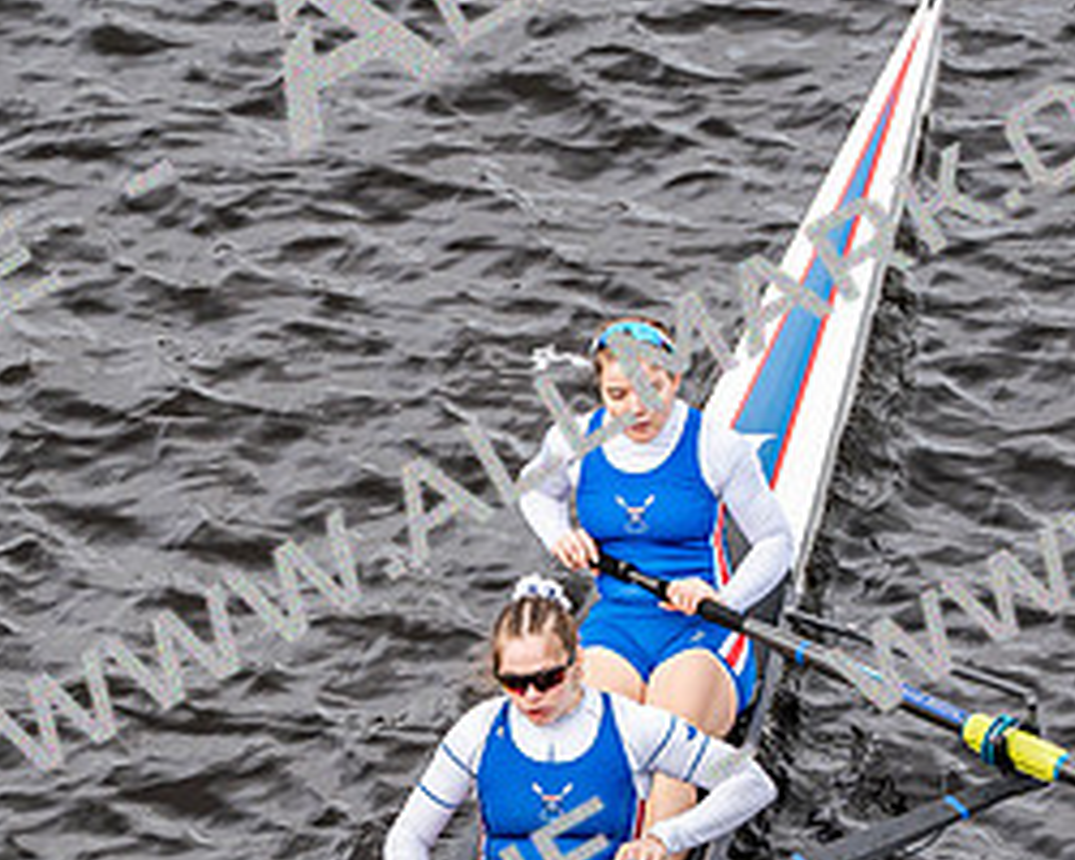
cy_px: 785
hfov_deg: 4.4
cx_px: 512
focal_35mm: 436
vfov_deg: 3.5
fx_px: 13872
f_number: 2.8
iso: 500
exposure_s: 1/2000
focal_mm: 200
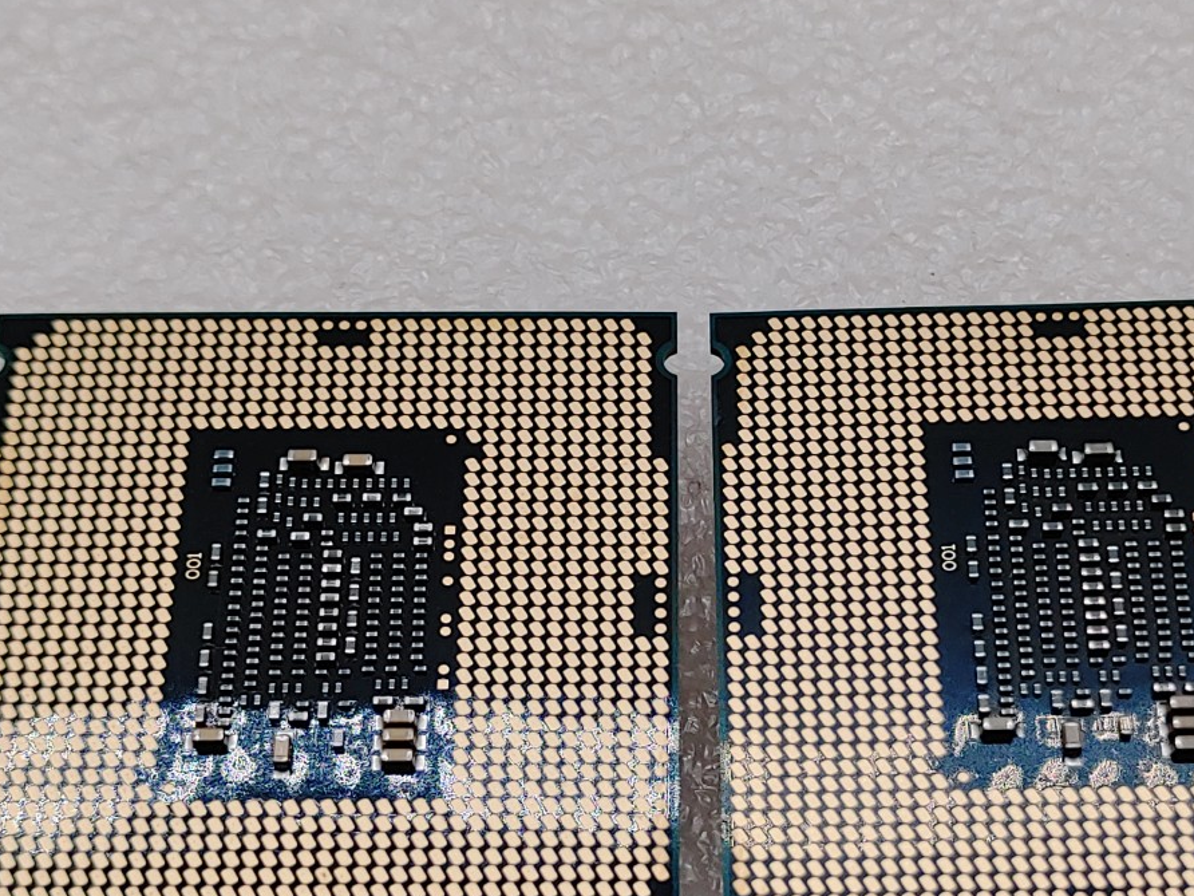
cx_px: 713
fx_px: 2449
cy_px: 643
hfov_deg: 27.3
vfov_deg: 20.6
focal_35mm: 71
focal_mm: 4.36
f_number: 1.8
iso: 50
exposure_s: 1/221
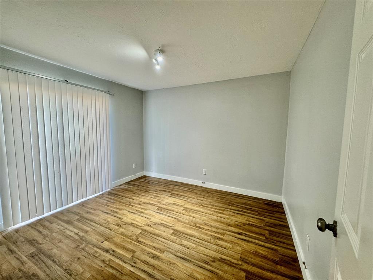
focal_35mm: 14
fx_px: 151
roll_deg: -0.7
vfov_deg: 85.7
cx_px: 186
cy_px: 140
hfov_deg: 102.1
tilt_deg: -5.1
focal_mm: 2.22
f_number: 2.2
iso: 160
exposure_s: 1/60
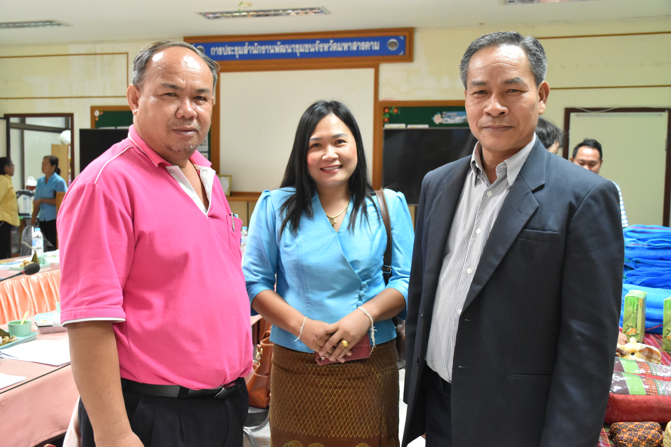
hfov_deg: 53.1
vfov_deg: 36.9
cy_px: 224
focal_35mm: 36
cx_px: 336
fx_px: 671
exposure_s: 1/80
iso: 2500
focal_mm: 24
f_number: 4.5
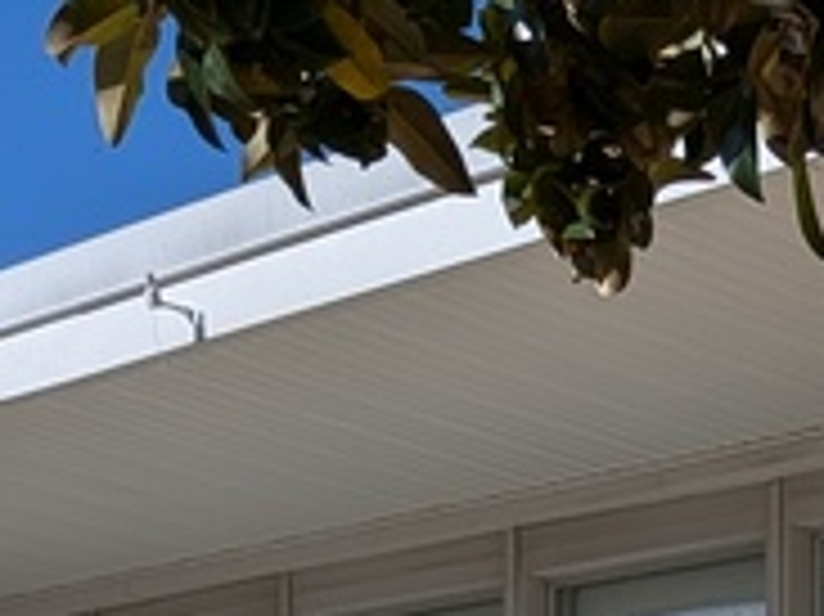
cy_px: 1596
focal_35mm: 131
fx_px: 3116
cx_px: 1193
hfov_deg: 14.2
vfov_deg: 9.7
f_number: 1.7
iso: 29
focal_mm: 4.53
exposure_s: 1/2865
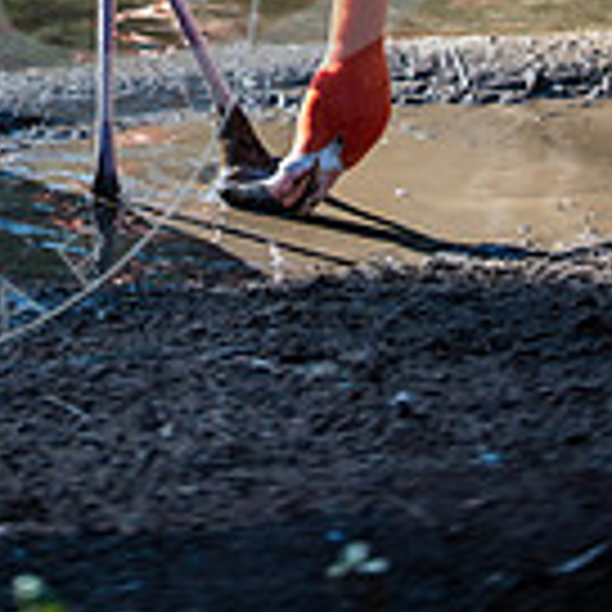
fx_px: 5341
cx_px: 45
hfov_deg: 6.5
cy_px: -387
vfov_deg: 6.5
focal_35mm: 267
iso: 200
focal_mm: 95
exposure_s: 1/640
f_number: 2.8
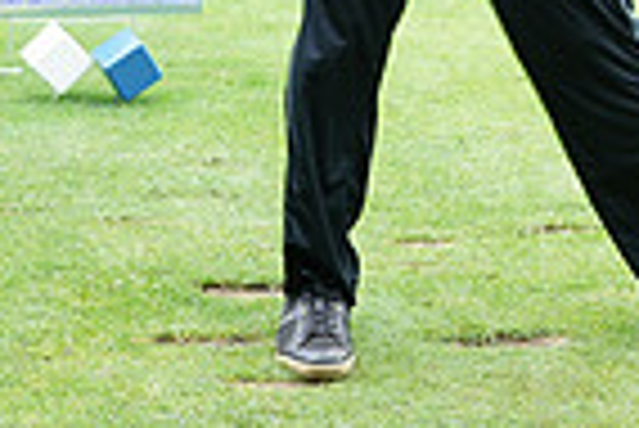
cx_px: 536
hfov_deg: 11.9
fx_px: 3038
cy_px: 52
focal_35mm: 171
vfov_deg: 8.0
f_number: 7.1
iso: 250
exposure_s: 1/100
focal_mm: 42
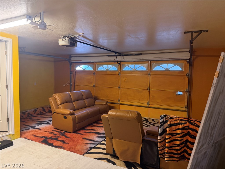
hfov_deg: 71.6
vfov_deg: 56.8
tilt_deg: -2.8
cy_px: 84
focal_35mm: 24
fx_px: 156
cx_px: 112
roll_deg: -1.2
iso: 250
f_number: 1.78
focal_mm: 6.76
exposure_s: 1/60
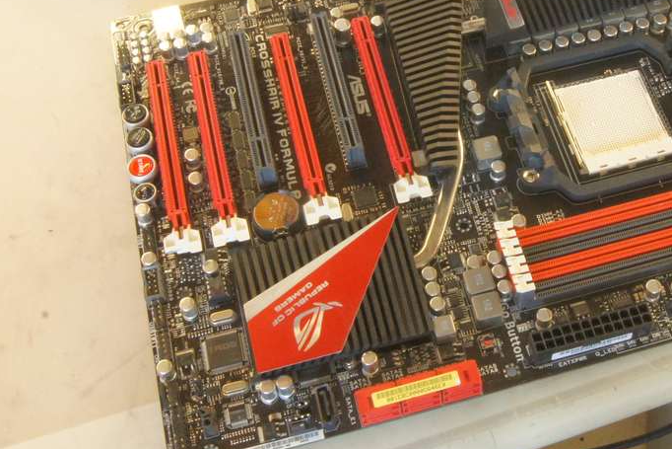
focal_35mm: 58
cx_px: 508
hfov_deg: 33.7
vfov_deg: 23.3
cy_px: 143
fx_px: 1083
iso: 1600
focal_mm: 22
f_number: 22
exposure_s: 1/2.5
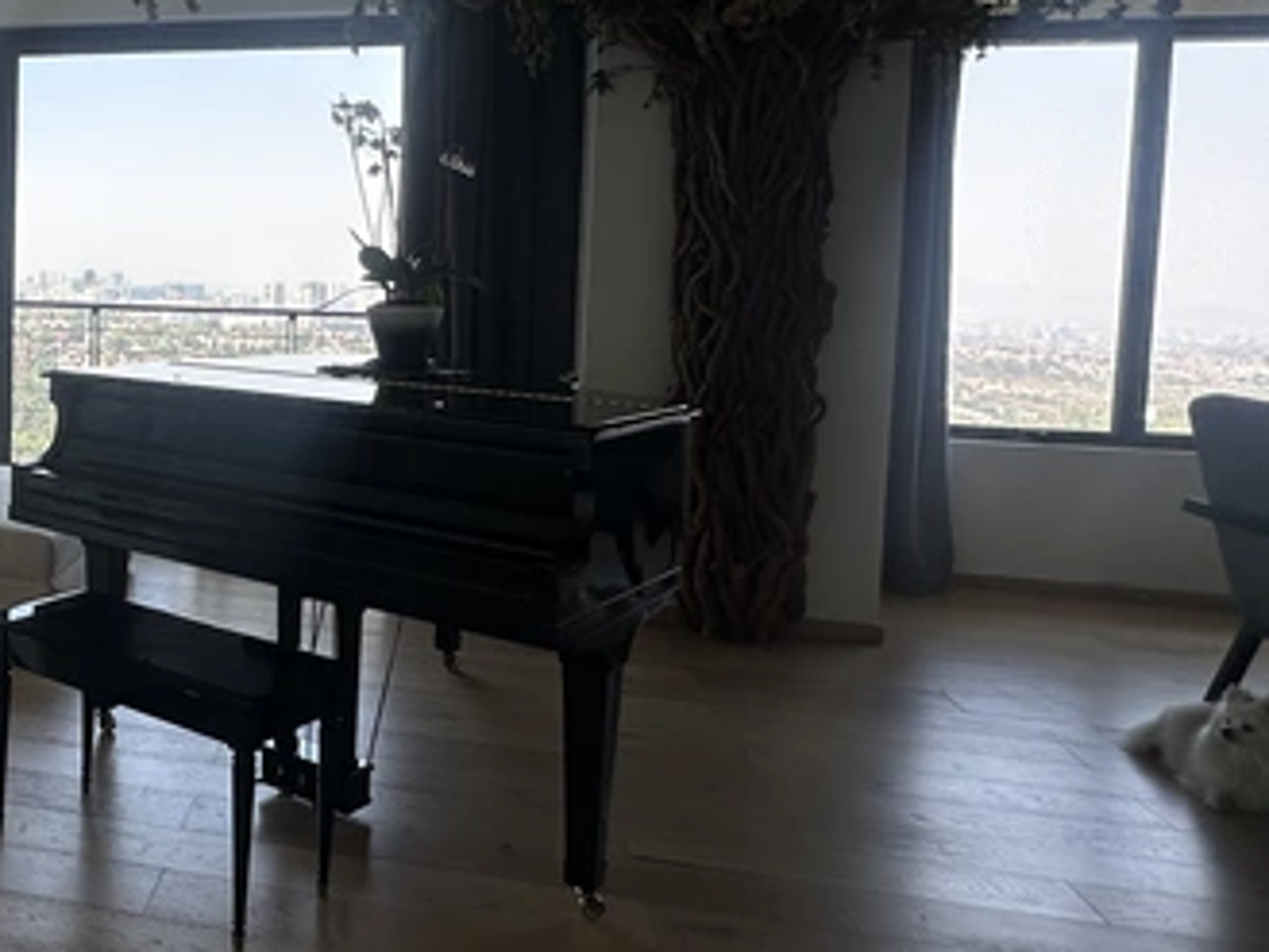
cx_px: 77
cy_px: 331
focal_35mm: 34
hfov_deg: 47.2
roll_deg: -1.0
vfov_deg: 41.4
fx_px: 1247
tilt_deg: -3.1
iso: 40
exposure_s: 1/515
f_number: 2.2
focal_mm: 2.22
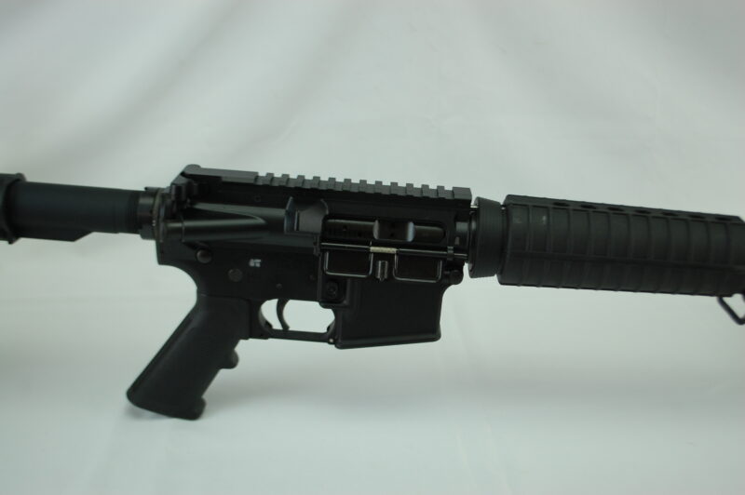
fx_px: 868
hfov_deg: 46.4
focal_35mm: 42
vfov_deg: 31.8
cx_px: 372
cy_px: 248
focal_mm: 28
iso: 400
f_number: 4.5
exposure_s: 1/50
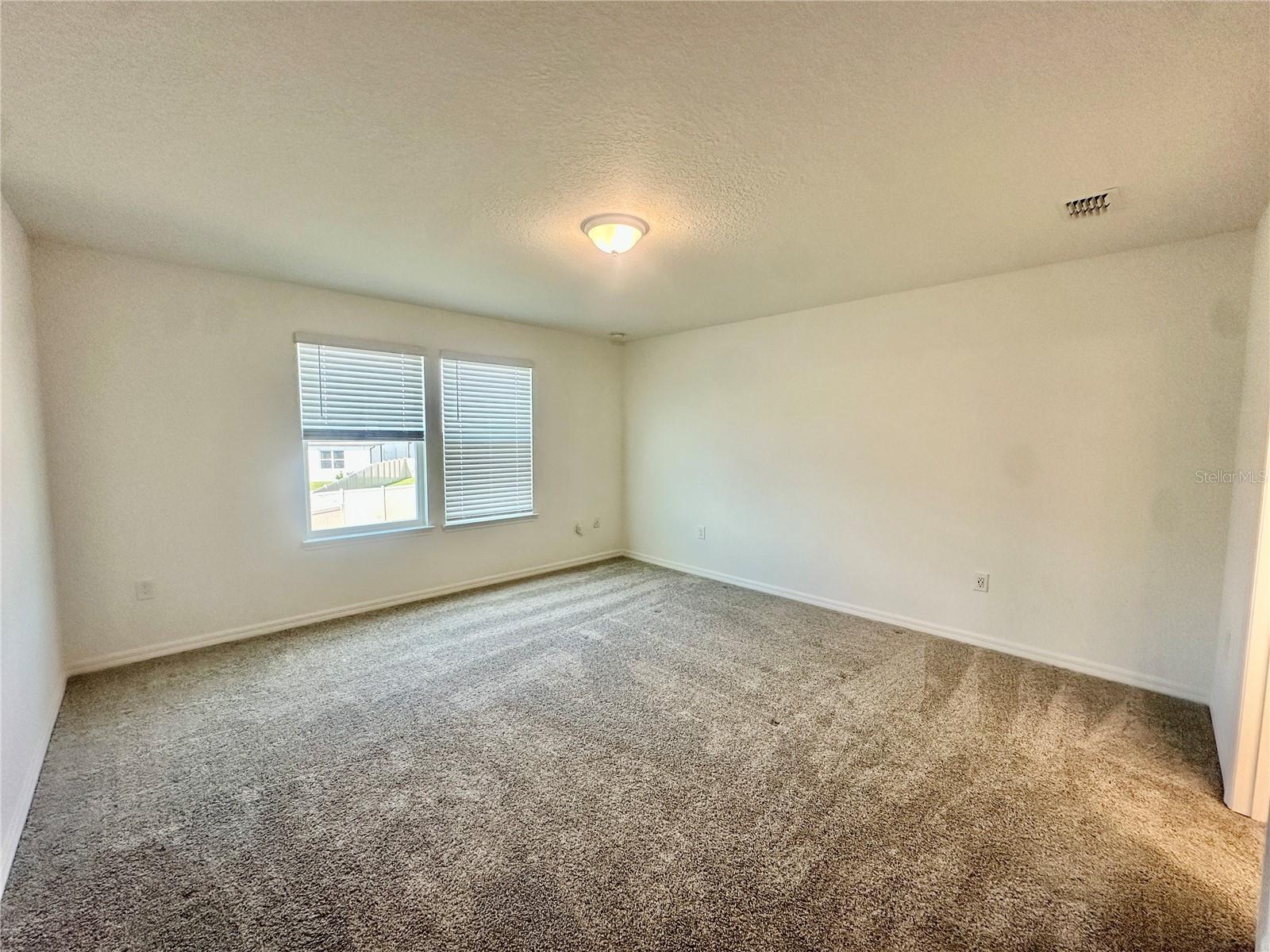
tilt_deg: -4.5
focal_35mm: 14
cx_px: 635
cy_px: 476
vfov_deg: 85.7
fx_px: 514
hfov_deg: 102.1
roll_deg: -0.9
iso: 125
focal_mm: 2.22
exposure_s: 1/120
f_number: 2.2
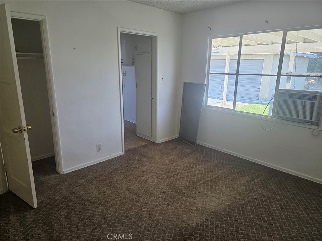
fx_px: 214
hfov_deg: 73.9
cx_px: 161
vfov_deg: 58.9
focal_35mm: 23
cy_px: 120
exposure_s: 1/180
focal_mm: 6.3
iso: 160
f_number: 1.7
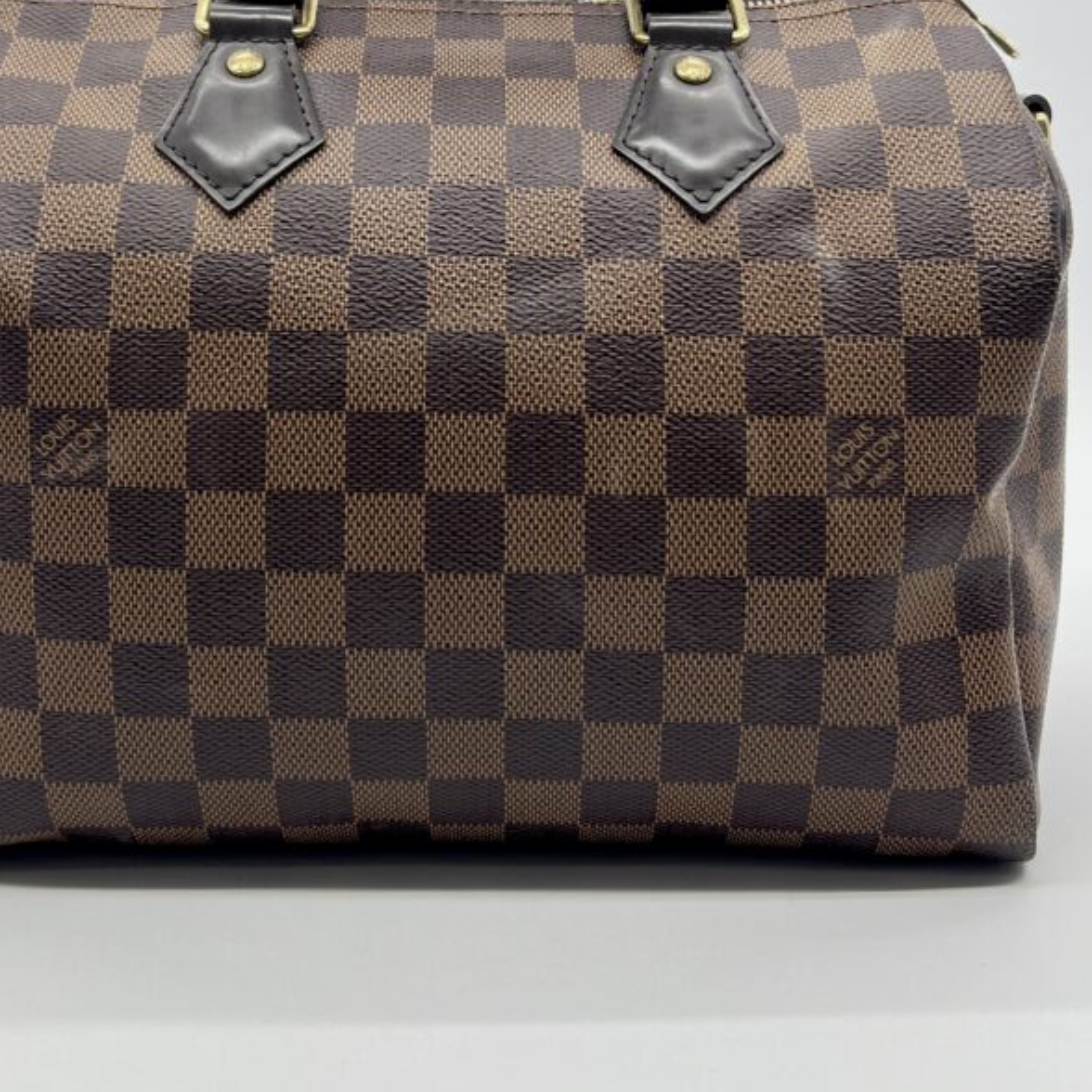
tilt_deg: -7.2
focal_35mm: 40
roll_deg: +0.2
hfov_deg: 41.8
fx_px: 1428
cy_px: 247
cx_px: 472
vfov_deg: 40.4
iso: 32
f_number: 1.5
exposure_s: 1/101
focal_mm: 5.7
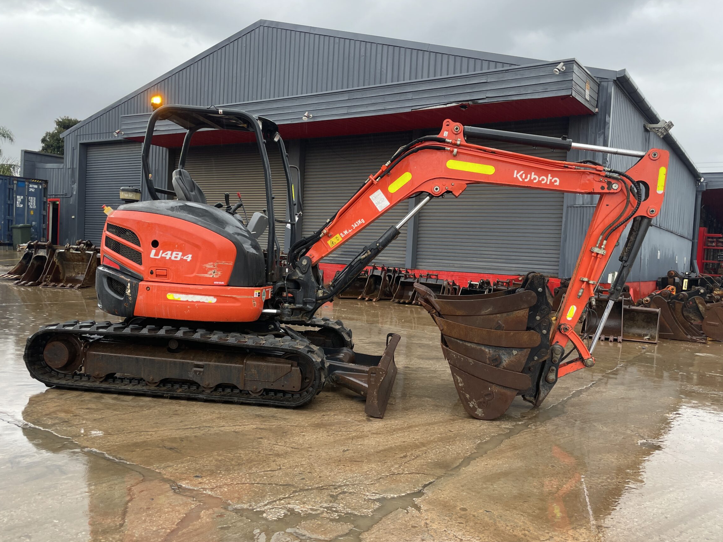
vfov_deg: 48.2
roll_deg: -3.0
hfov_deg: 61.7
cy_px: 284
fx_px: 606
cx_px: 351
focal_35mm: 29
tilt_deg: -0.3
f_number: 1.6
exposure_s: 1/121
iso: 50
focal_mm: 4.2
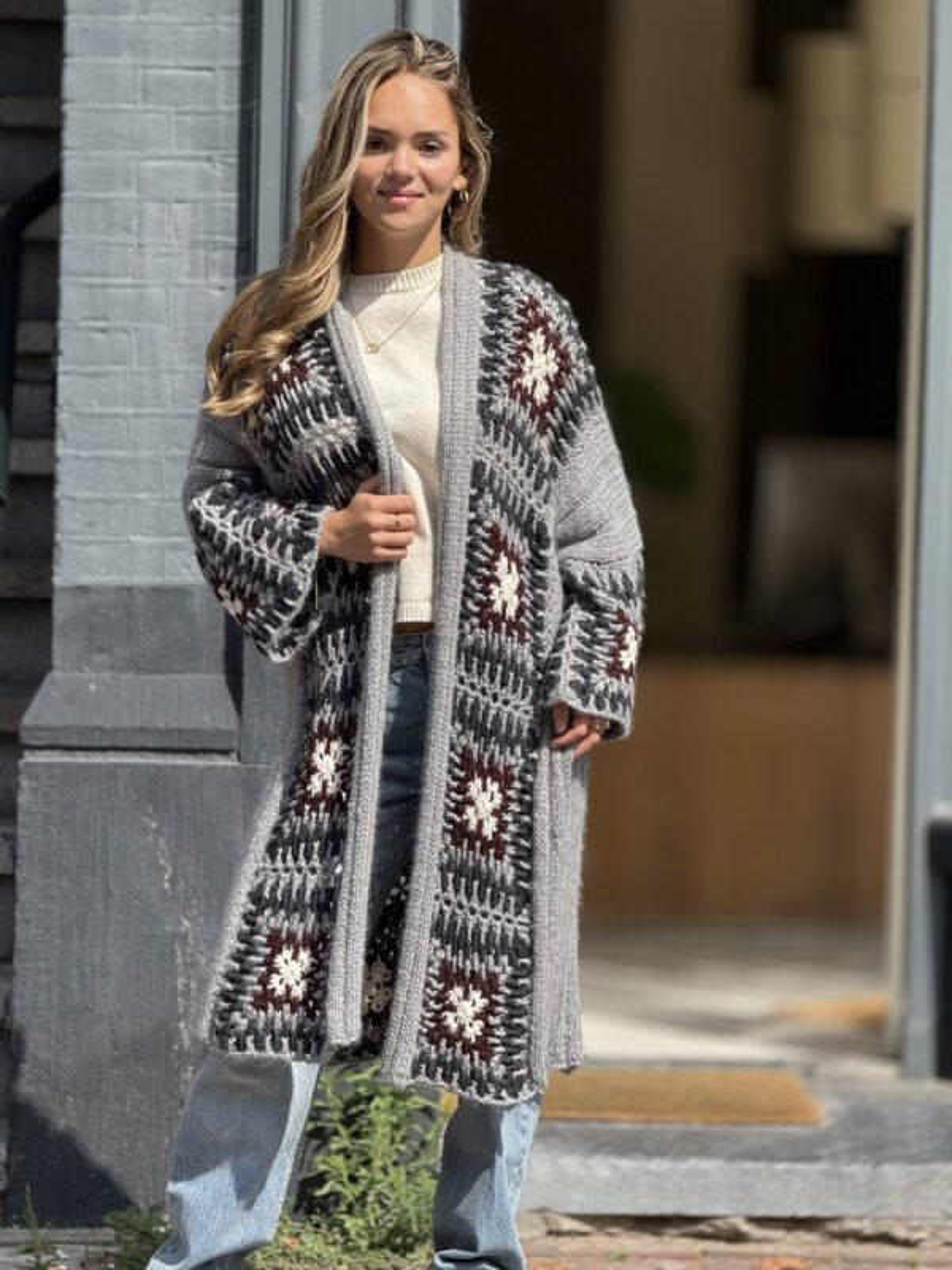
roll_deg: -1.3
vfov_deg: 16.4
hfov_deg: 12.3
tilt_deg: -1.1
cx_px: 476
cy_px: 635
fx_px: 4400
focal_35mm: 120
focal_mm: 15.66
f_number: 2.8
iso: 64
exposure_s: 1/977
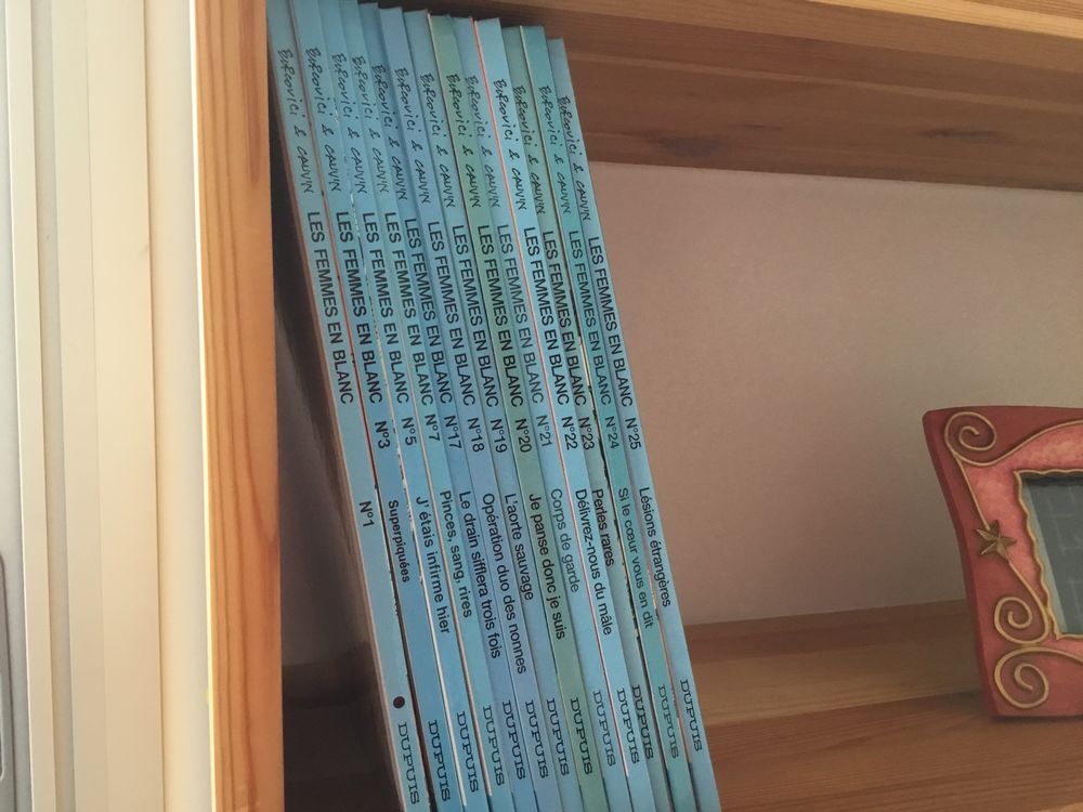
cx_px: 542
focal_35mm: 31
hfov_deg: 58.4
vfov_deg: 45.4
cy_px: 406
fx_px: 970
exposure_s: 1/33
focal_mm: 3.3
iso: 160
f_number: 2.4
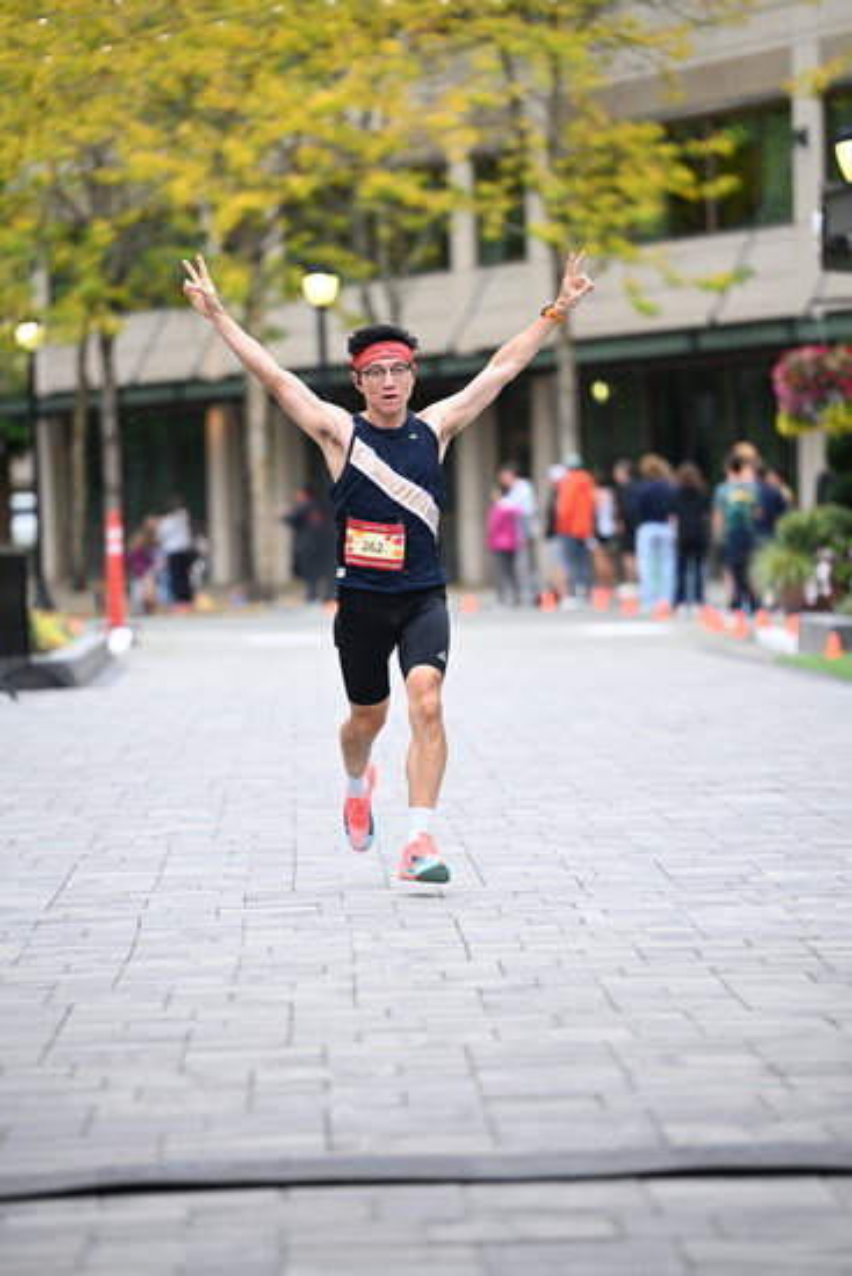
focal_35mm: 160
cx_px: 426
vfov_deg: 12.8
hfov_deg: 8.6
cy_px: 638
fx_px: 5676
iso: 1250
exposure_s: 1/1250
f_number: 2.8
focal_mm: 160
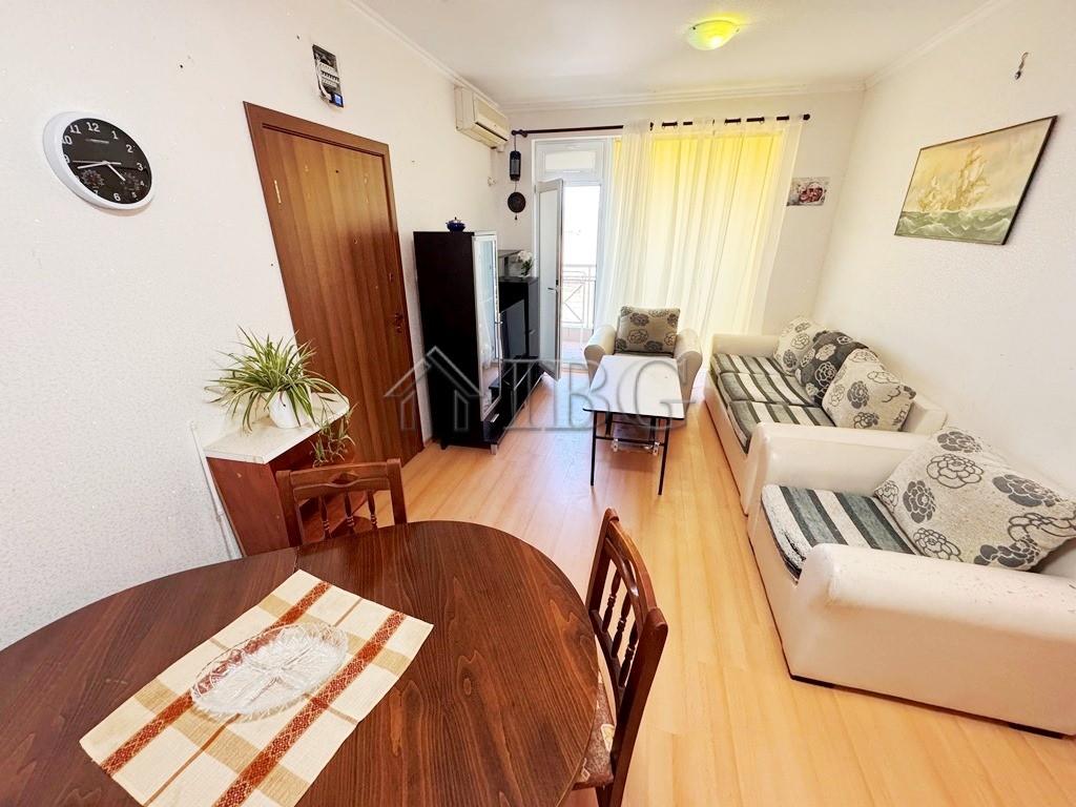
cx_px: 538
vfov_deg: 85.7
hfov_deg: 102.1
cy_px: 404
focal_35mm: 14
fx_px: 435
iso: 320
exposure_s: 1/100
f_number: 2.2
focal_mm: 2.22
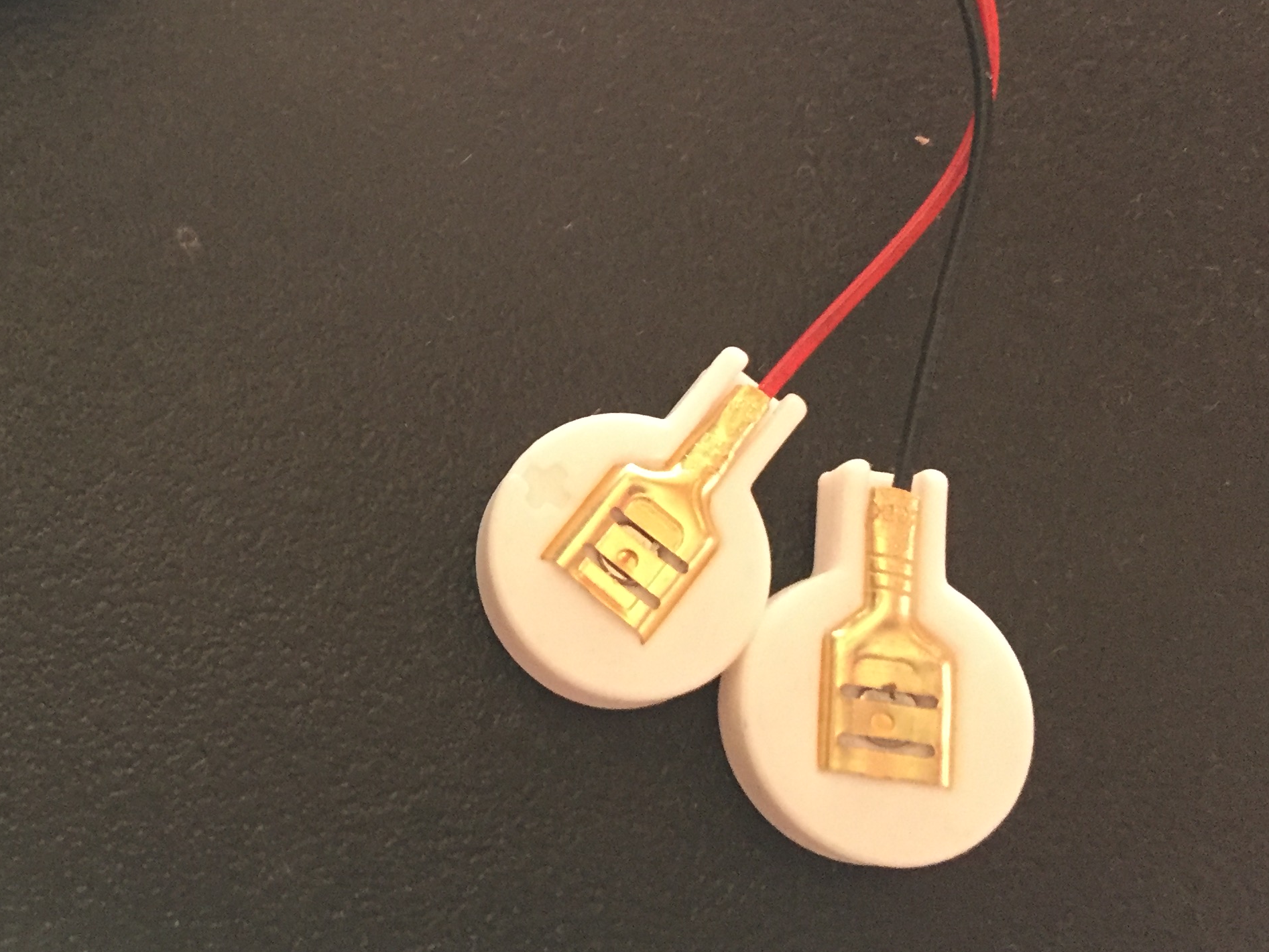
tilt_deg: -70.2
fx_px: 1833
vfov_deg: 28.6
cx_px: 308
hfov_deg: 37.2
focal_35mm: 50
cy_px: 205
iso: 250
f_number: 2.2
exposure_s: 1/20
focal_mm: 4.15
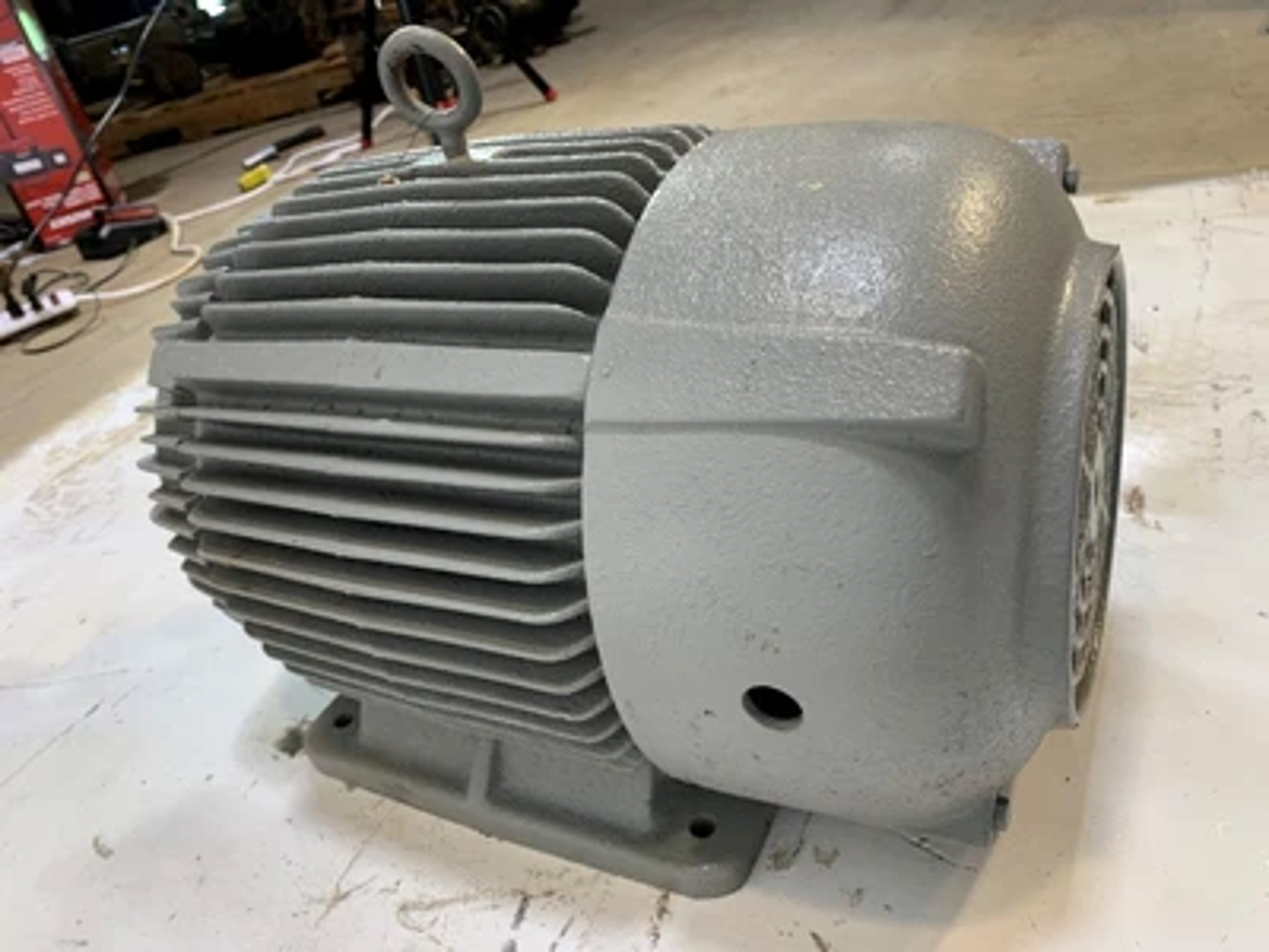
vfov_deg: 53.1
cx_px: 634
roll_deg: +16.3
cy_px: 476
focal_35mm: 26
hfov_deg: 67.3
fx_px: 953
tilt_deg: -33.3
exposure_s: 1/120
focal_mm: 4.25
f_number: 1.8
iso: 64
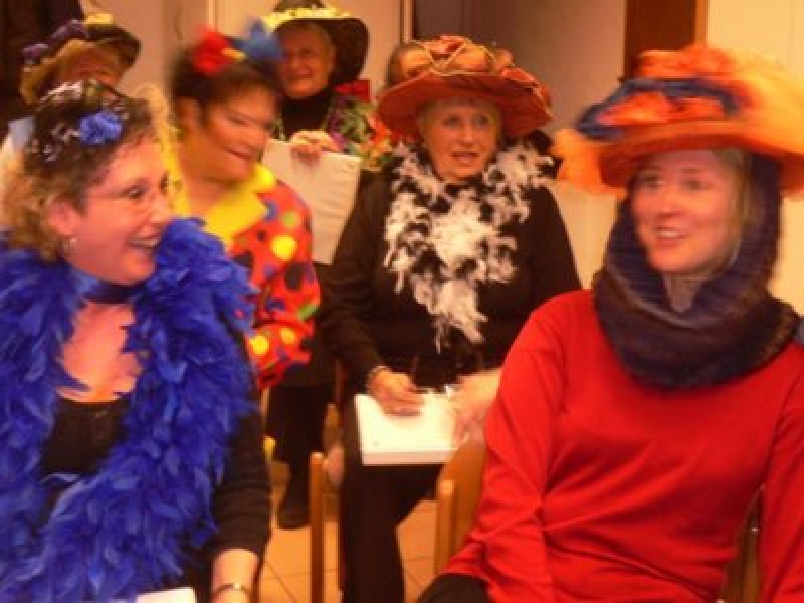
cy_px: 302
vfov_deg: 22.3
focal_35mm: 66
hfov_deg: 29.4
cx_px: 402
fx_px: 1533
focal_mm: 11
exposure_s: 1/8
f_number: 4
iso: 100
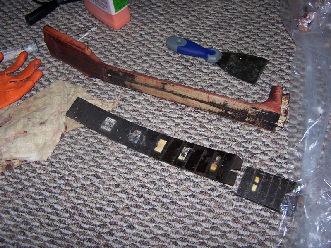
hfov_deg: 49.0
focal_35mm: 38
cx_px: 166
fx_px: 363
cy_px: 124
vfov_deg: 37.7
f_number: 2.8
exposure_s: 1/60
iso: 80
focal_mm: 6.3
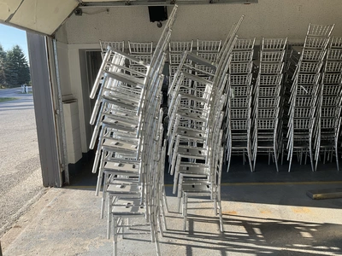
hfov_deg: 61.7
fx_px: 287
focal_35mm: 29
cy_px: 128
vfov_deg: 48.2
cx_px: 171
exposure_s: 1/409
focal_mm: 3
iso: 25
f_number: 1.8
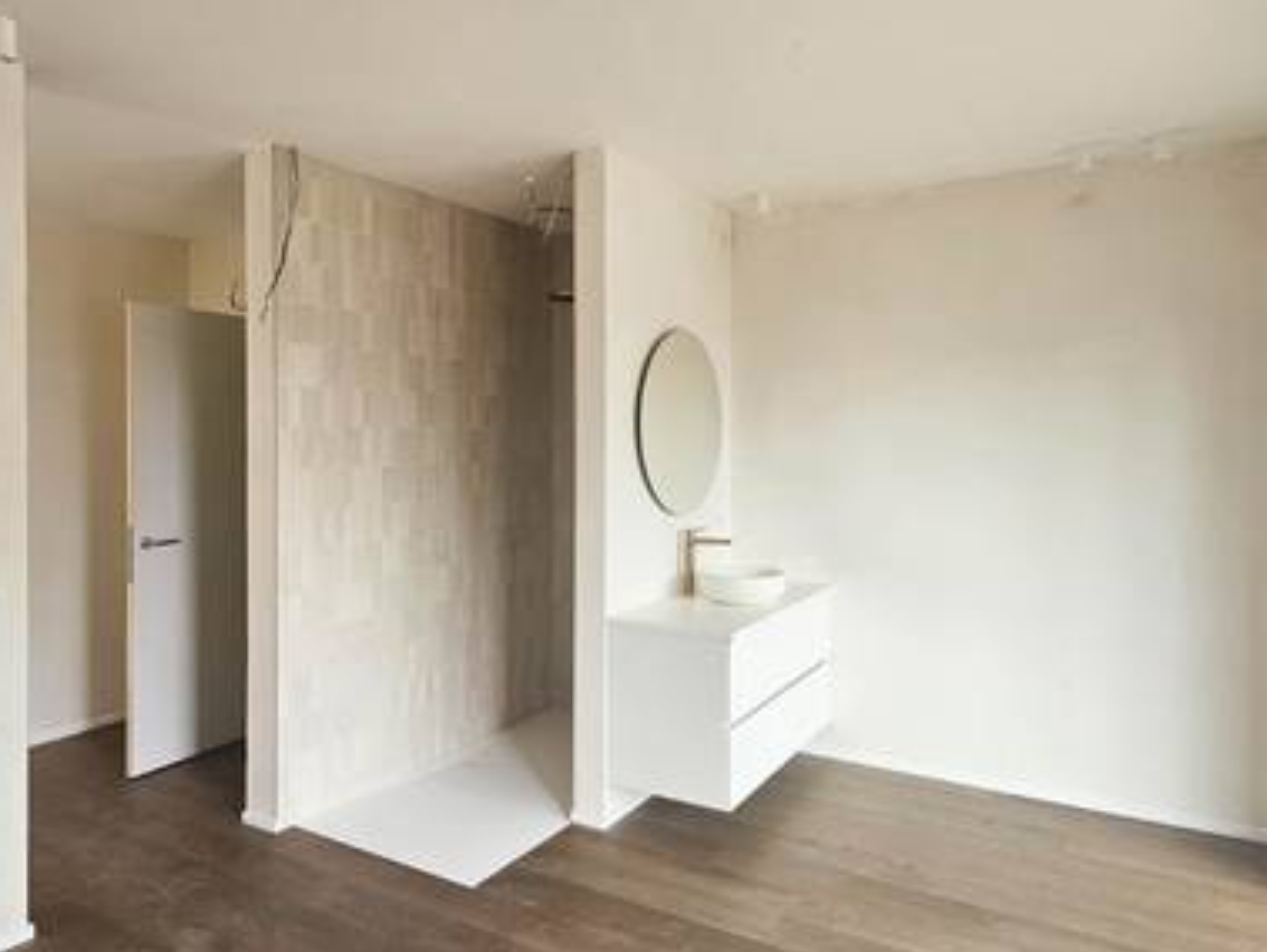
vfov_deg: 61.1
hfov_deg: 76.1
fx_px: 806
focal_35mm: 22
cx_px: 570
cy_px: 476
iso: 125
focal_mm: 2.2
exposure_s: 1/200
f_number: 2.2
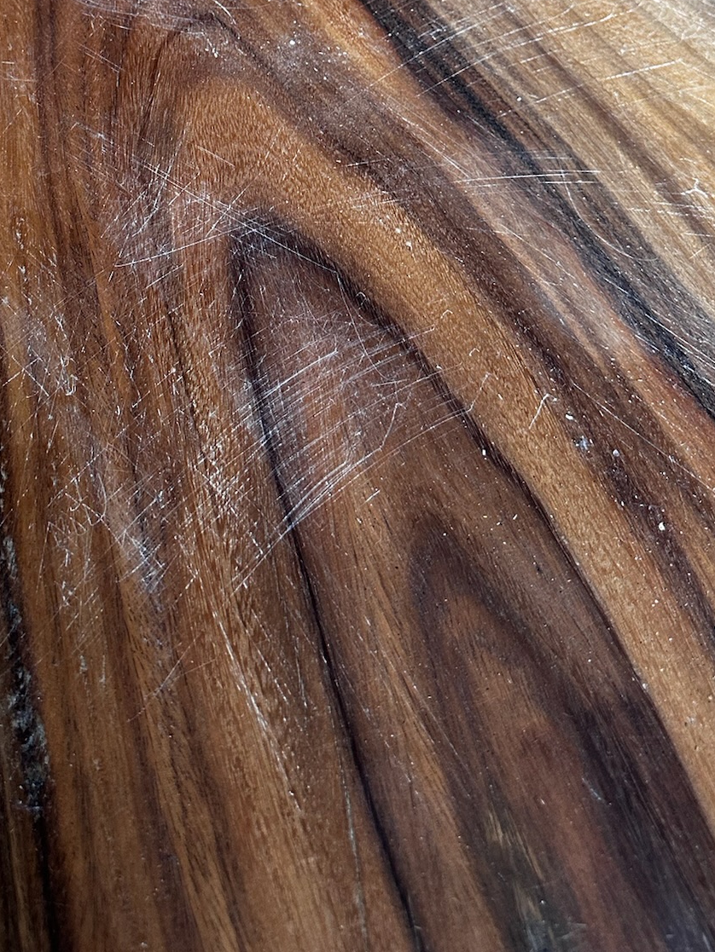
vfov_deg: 40.0
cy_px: 110
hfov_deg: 32.0
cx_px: 147
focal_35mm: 44
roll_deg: -6.7
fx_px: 1212
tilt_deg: -43.7
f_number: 1.78
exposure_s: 1/60
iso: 250
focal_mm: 6.86
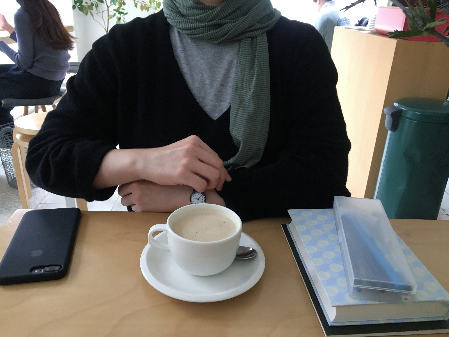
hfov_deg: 61.7
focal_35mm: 29
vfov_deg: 48.2
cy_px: 168
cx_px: 224
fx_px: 376
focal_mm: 4.15
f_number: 2.2
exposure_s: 1/30
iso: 100
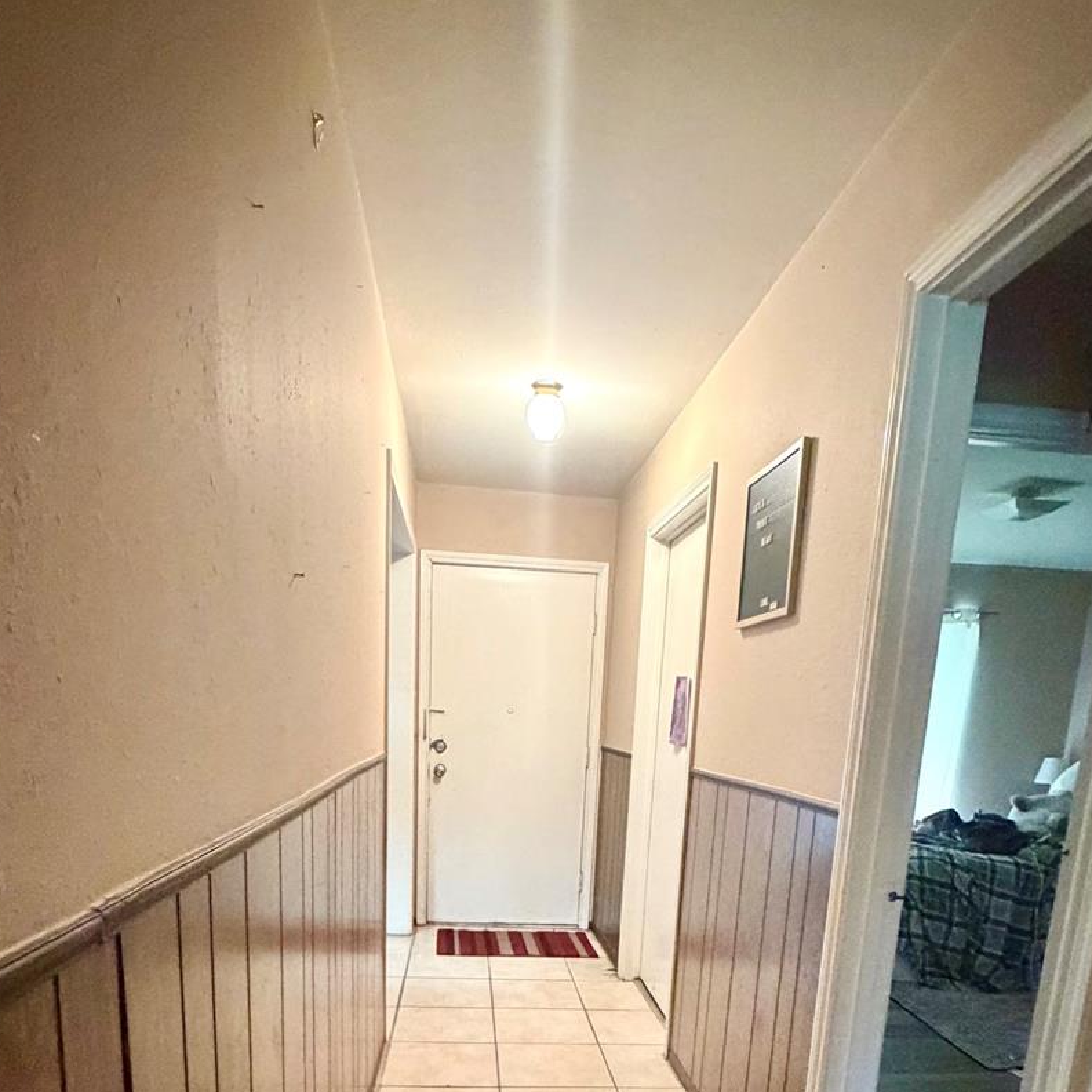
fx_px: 857
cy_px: 902
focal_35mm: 24
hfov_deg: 65.0
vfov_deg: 59.0
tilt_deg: -12.7
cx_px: 553
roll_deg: -1.9
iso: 1000
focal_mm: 2.22
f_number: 2.2
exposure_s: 1/40
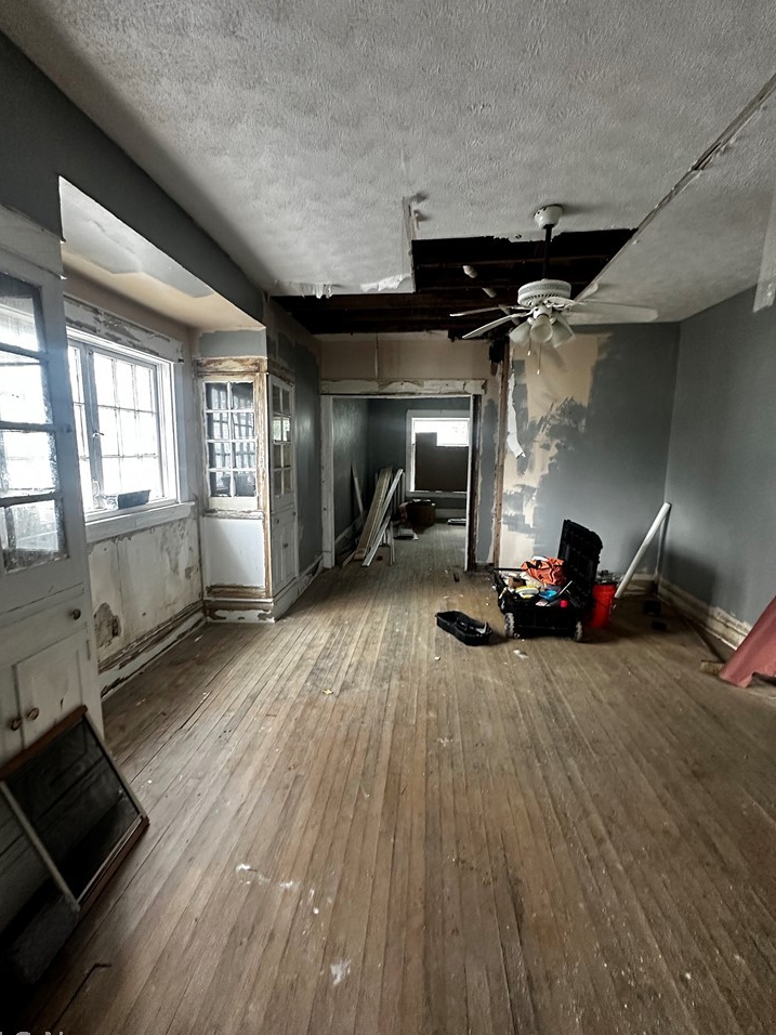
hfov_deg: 81.7
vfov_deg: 98.2
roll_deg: -1.1
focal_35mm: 15
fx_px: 448
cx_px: 377
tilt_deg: -8.4
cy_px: 514
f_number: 2.2
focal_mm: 2.22
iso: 640
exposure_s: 1/60
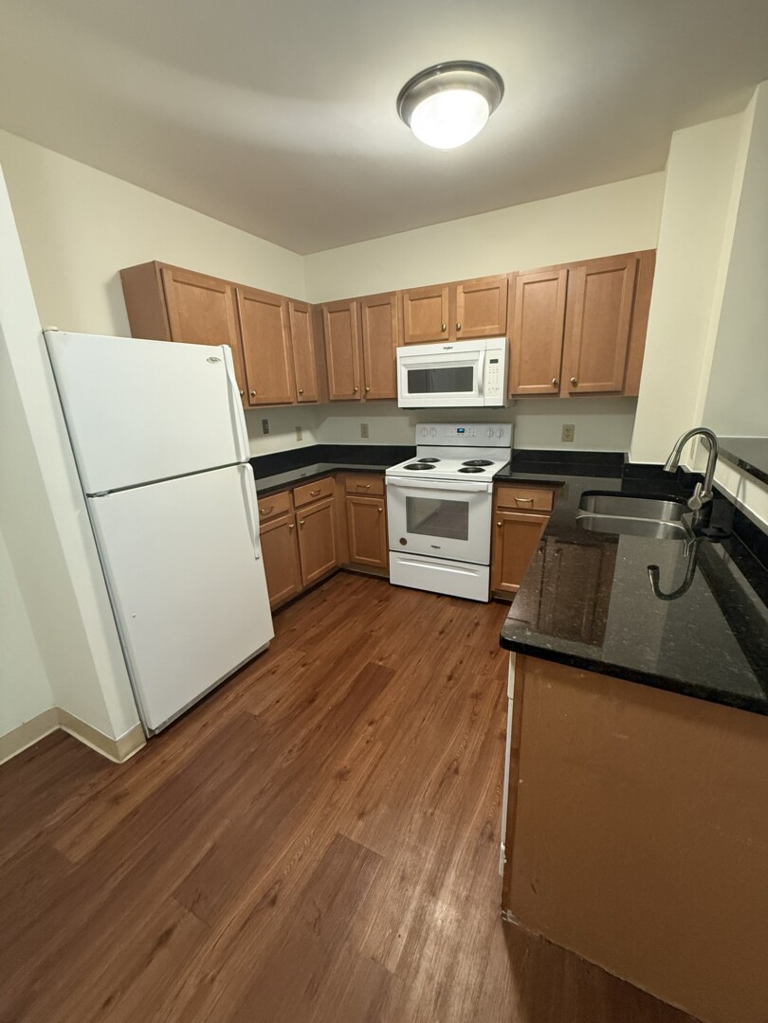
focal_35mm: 14
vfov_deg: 102.1
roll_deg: +1.7
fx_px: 414
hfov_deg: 85.7
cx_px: 384
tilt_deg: -16.1
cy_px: 512
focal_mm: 2.22
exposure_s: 1/60
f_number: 2.2
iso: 500
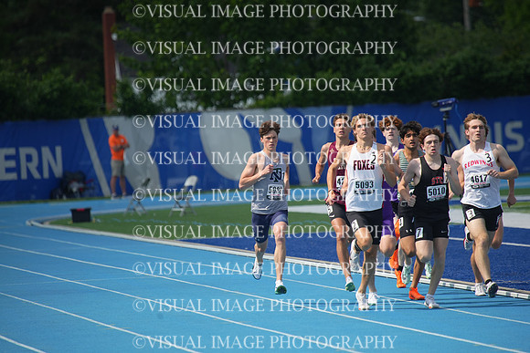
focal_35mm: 400
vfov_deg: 3.4
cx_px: 265
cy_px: 176
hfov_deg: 5.2
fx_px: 5890
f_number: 5.6
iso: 400
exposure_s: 1/2500
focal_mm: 400
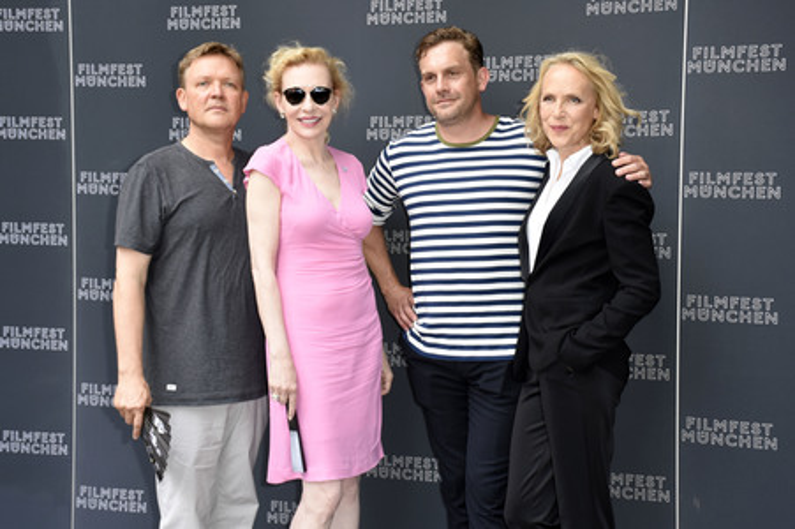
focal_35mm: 57
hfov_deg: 35.1
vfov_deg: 23.7
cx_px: 398
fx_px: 1258
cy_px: 264
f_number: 6.3
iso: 500
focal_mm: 38
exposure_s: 1/100
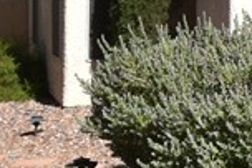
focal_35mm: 107
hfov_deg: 14.5
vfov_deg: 12.6
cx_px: 554
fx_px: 748
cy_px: -15
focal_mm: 10
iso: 200
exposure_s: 1/400
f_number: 10
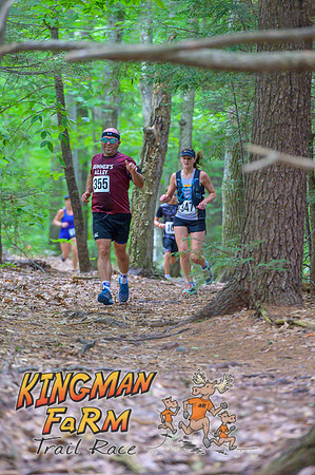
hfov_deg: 6.9
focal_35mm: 200
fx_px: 2631
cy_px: 238
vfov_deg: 10.3
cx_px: 158
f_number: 4
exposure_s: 1/160
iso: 8000
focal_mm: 200
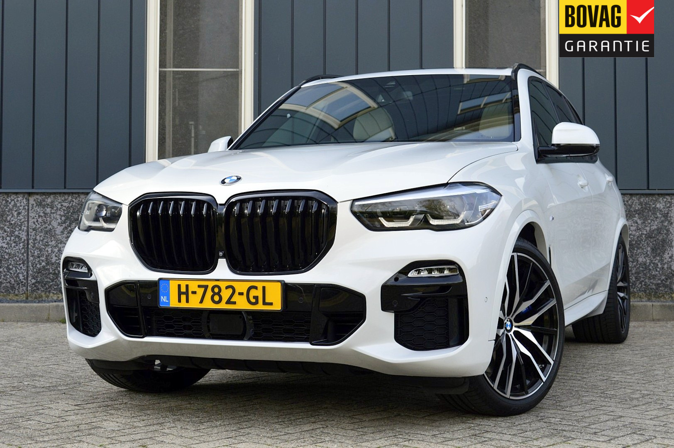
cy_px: 224
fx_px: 1066
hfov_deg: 35.1
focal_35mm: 57
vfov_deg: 23.7
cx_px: 337
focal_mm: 38
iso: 400
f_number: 10
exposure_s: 1/320
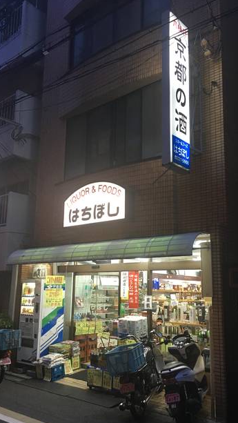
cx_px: 118
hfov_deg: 35.7
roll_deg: -0.2
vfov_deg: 59.5
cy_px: 217
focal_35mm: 33
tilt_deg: +11.1
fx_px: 370
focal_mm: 4.15
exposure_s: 1/30
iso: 100
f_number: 2.2
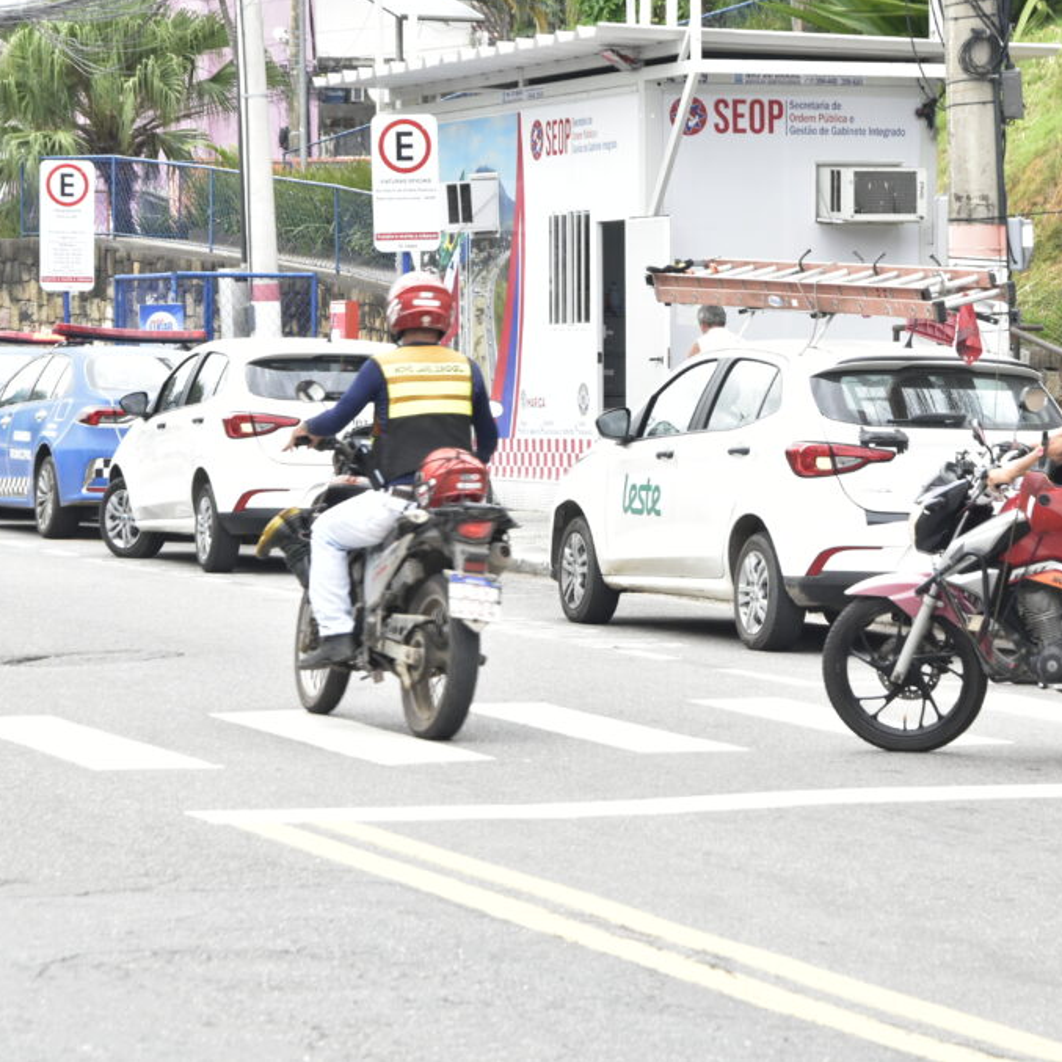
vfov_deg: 12.1
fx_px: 5021
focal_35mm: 145
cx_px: 742
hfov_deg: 12.1
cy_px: 528
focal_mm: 75
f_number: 11
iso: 1000
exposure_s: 1/125
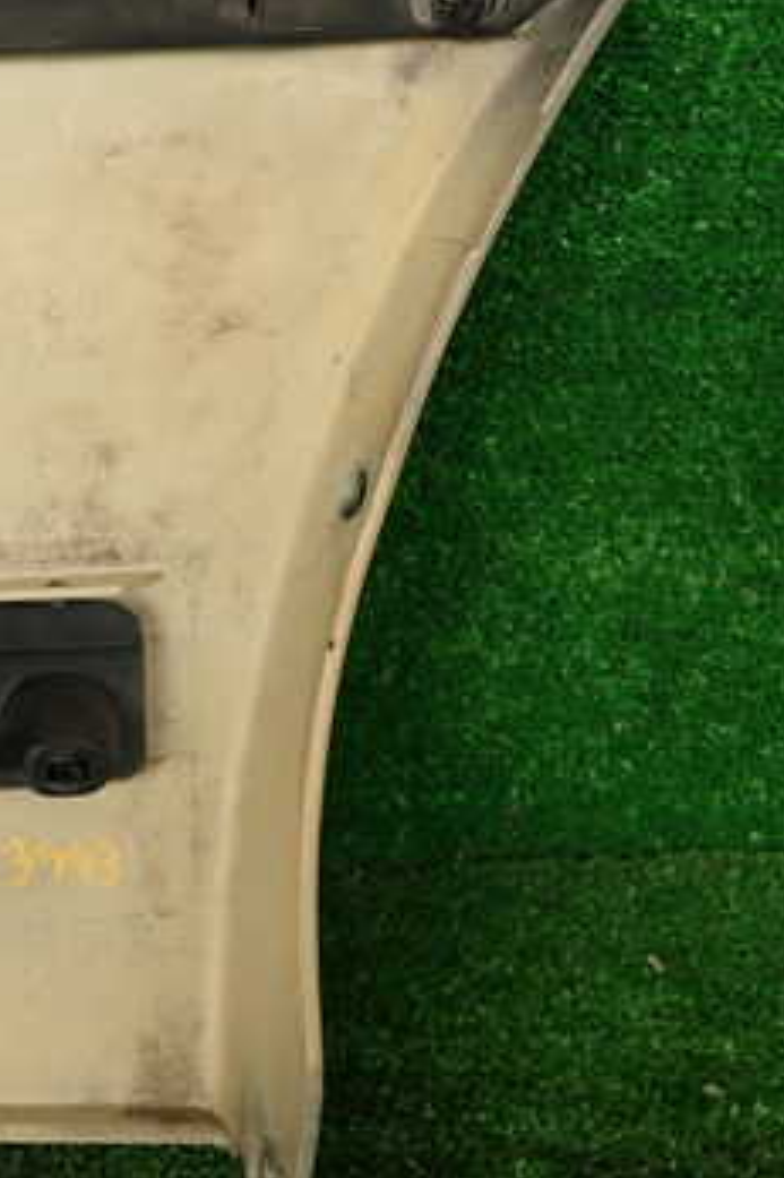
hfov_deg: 27.4
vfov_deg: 43.6
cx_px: -71
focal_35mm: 45
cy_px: 618
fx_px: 1471
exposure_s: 1/80
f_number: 2.8
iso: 100
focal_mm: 4.5
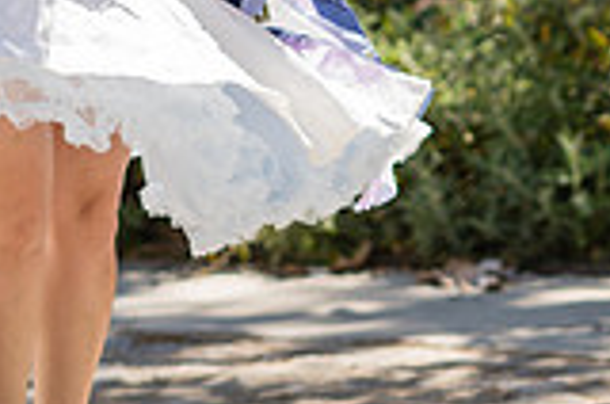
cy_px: -151
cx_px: 393
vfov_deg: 4.4
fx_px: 5225
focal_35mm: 309
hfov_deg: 6.7
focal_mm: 85
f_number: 2.8
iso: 100
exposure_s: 1/800
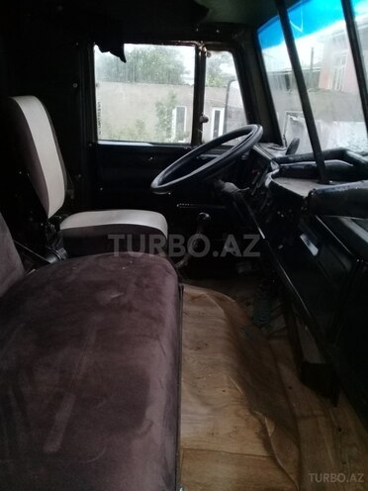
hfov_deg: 45.4
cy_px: 246
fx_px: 439
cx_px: 184
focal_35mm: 31
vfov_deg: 58.4
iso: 125
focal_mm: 3.3
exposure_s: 1/33
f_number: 2.2
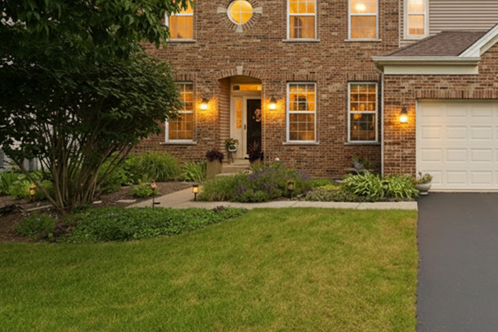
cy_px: 86
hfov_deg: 72.9
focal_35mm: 21
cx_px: 397
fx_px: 290
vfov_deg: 56.7
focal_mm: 12
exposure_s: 1/250
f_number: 5
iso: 100
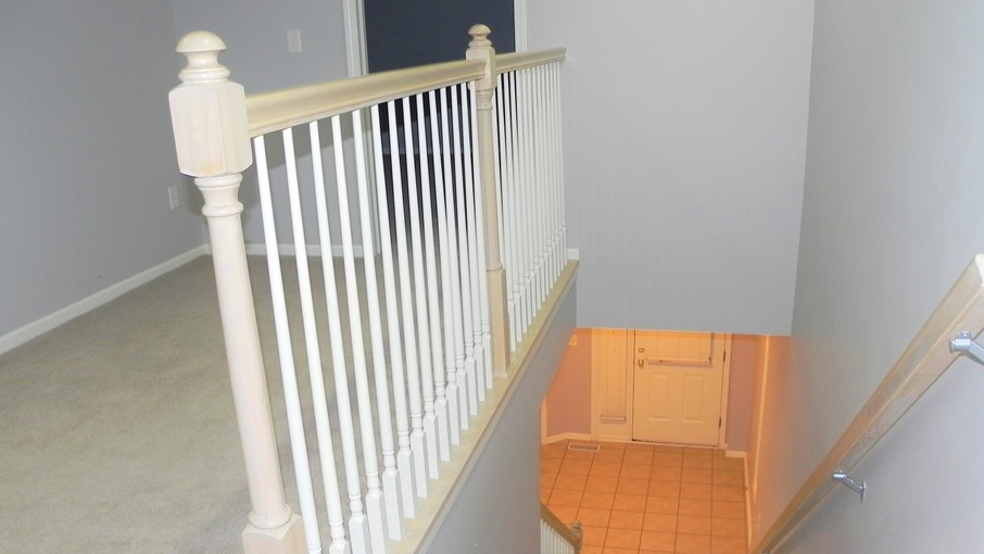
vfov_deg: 36.2
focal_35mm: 32
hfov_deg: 61.0
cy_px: 388
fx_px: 835
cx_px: 512
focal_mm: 4.6
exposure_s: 1/30
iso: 200
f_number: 2.8
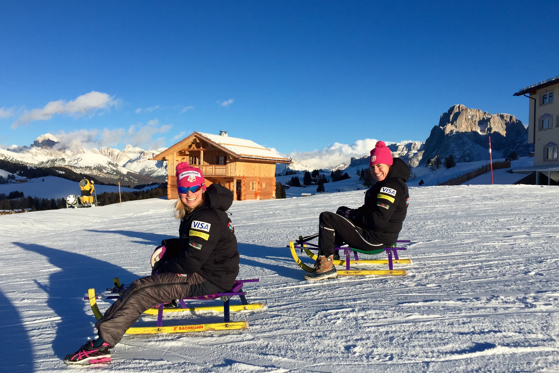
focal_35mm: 31
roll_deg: -1.3
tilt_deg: -0.8
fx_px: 481
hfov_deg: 60.3
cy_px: 198
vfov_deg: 42.3
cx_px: 277
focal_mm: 4.15
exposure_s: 1/2198
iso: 32
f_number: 2.2
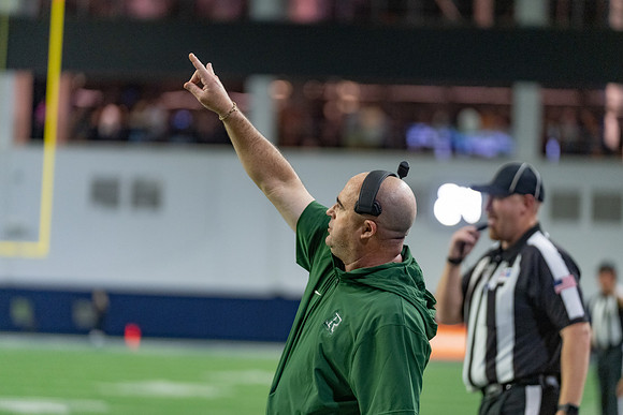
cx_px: 312
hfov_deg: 12.6
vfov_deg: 8.4
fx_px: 2826
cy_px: 208
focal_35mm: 163
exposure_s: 1/640
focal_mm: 152
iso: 3200
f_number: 2.8
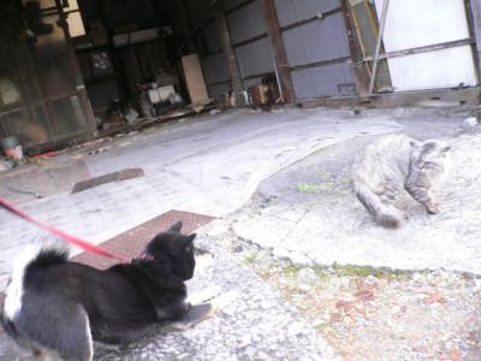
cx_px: 240
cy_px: 180
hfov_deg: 52.6
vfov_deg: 40.7
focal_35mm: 35
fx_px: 486
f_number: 2.8
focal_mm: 5.8
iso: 200
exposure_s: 1/20
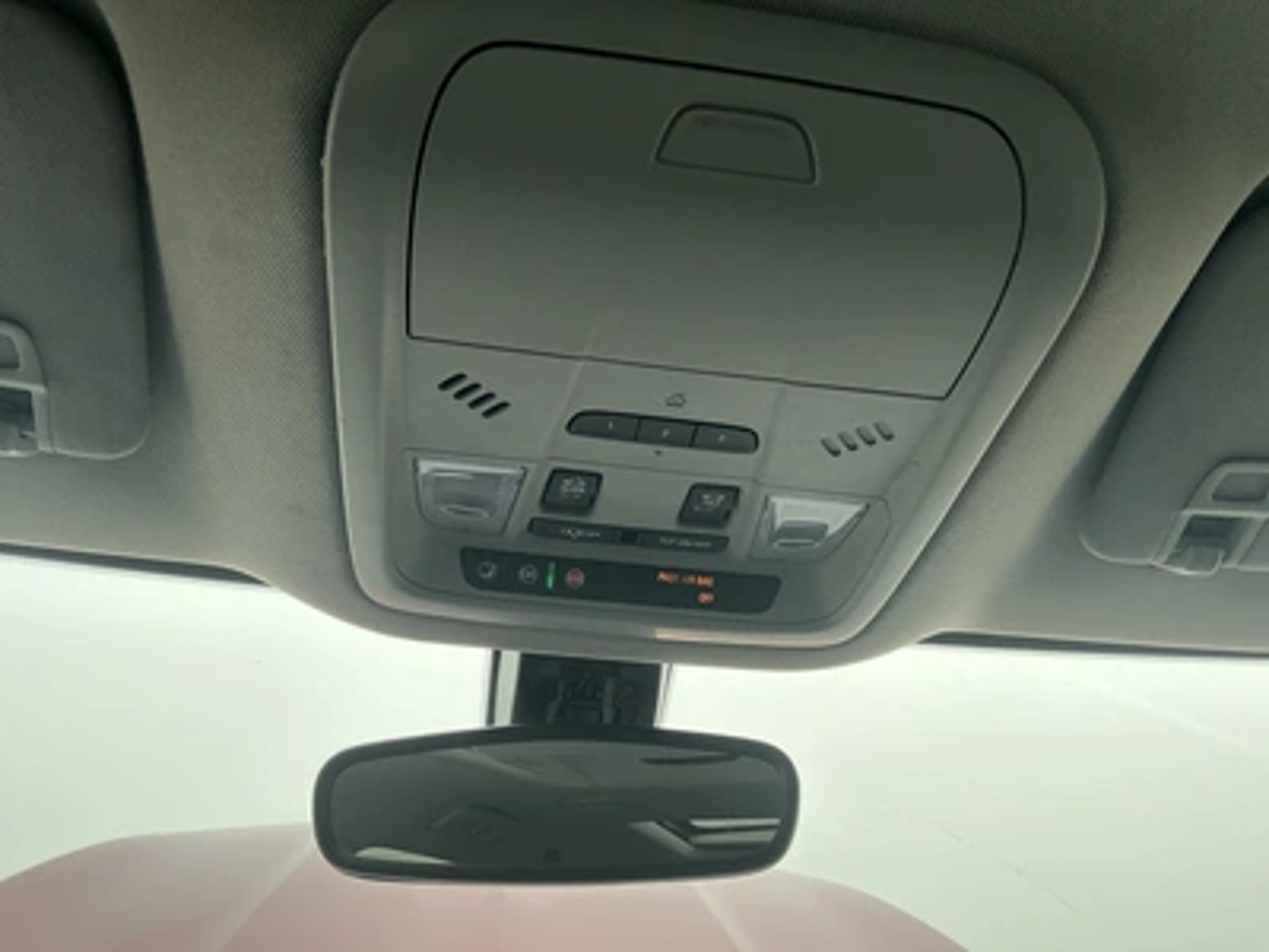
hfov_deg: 63.4
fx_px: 1026
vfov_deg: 49.7
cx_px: 634
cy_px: 476
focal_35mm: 28
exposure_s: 1/478
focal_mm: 3
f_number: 1.8
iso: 25
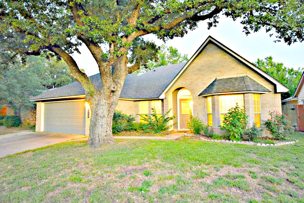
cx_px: 152
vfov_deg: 64.6
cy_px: 102
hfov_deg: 86.9
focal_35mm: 19
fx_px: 161
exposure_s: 1/60
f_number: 2.8
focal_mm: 19
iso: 3600
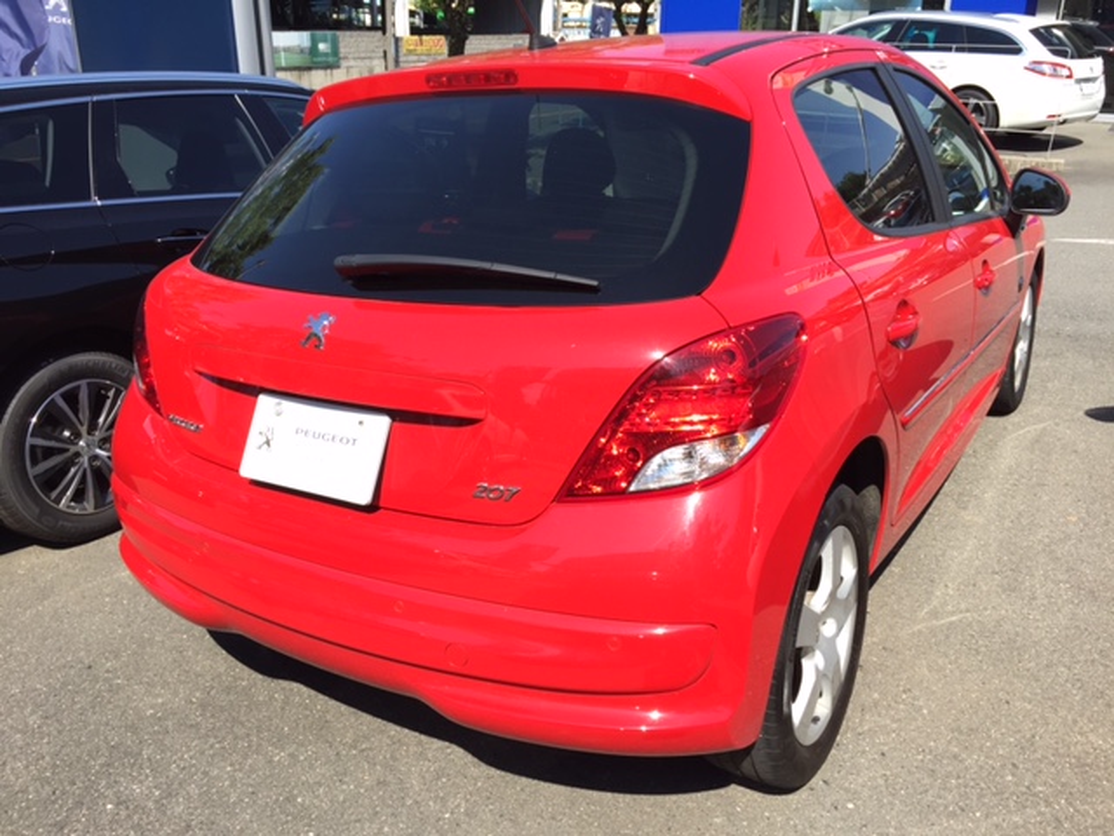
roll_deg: -3.0
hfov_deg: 61.7
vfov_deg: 48.2
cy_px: 418
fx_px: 933
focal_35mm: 29
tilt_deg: -22.5
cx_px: 557
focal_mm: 4.15
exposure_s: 1/760
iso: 32
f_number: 2.2
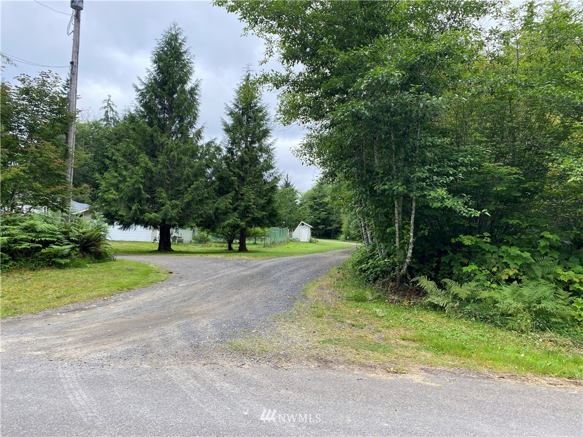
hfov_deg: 67.3
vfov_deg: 53.1
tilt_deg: +4.6
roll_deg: -2.1
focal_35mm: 26
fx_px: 438
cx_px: 292
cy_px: 218
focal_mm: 4.25
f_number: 1.8
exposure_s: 1/320
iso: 32
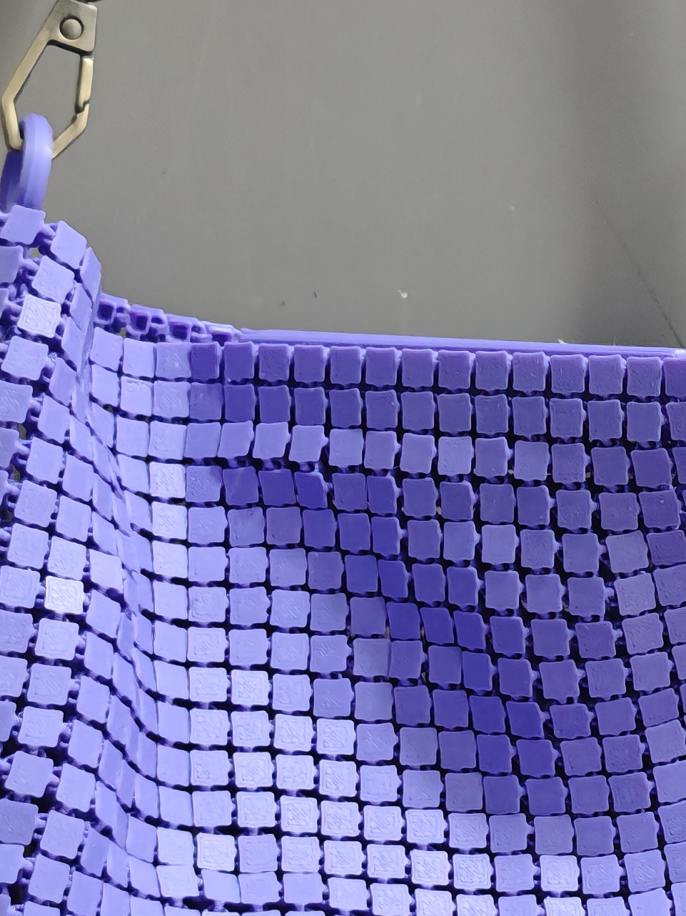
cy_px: 365
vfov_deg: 13.4
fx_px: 3886
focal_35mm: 147
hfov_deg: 10.0
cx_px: 590
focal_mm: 6.55
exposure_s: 1/50
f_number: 1.62
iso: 1000
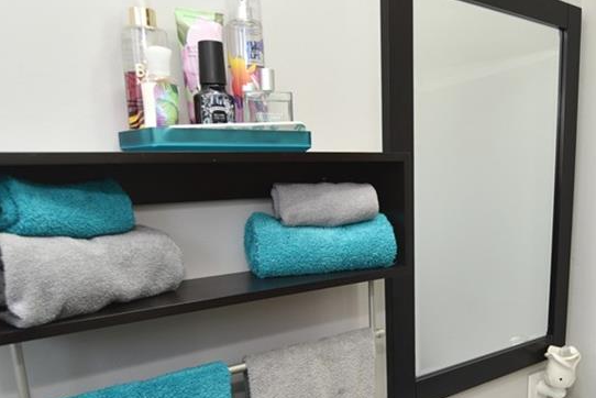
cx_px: 439
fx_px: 563
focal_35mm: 34
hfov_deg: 53.5
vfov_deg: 37.9
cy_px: 303
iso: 400
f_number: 5
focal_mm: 18
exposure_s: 1/100
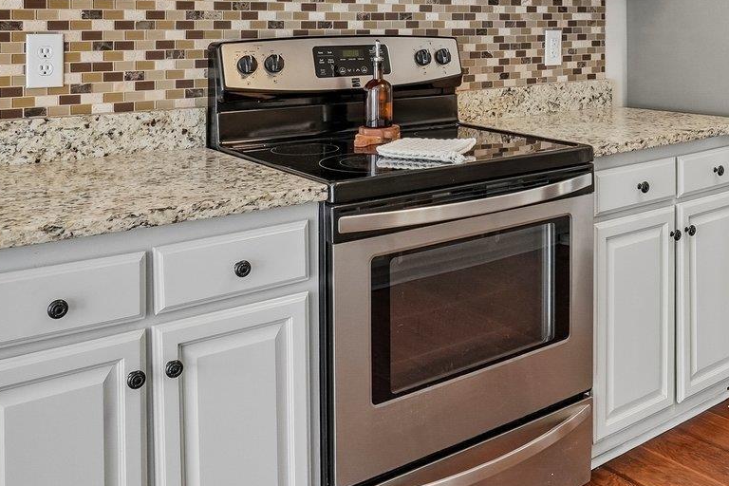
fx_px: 810
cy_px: 34
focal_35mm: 40
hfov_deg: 47.2
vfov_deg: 31.6
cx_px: 517
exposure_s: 1/25
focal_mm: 10
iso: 400
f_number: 8
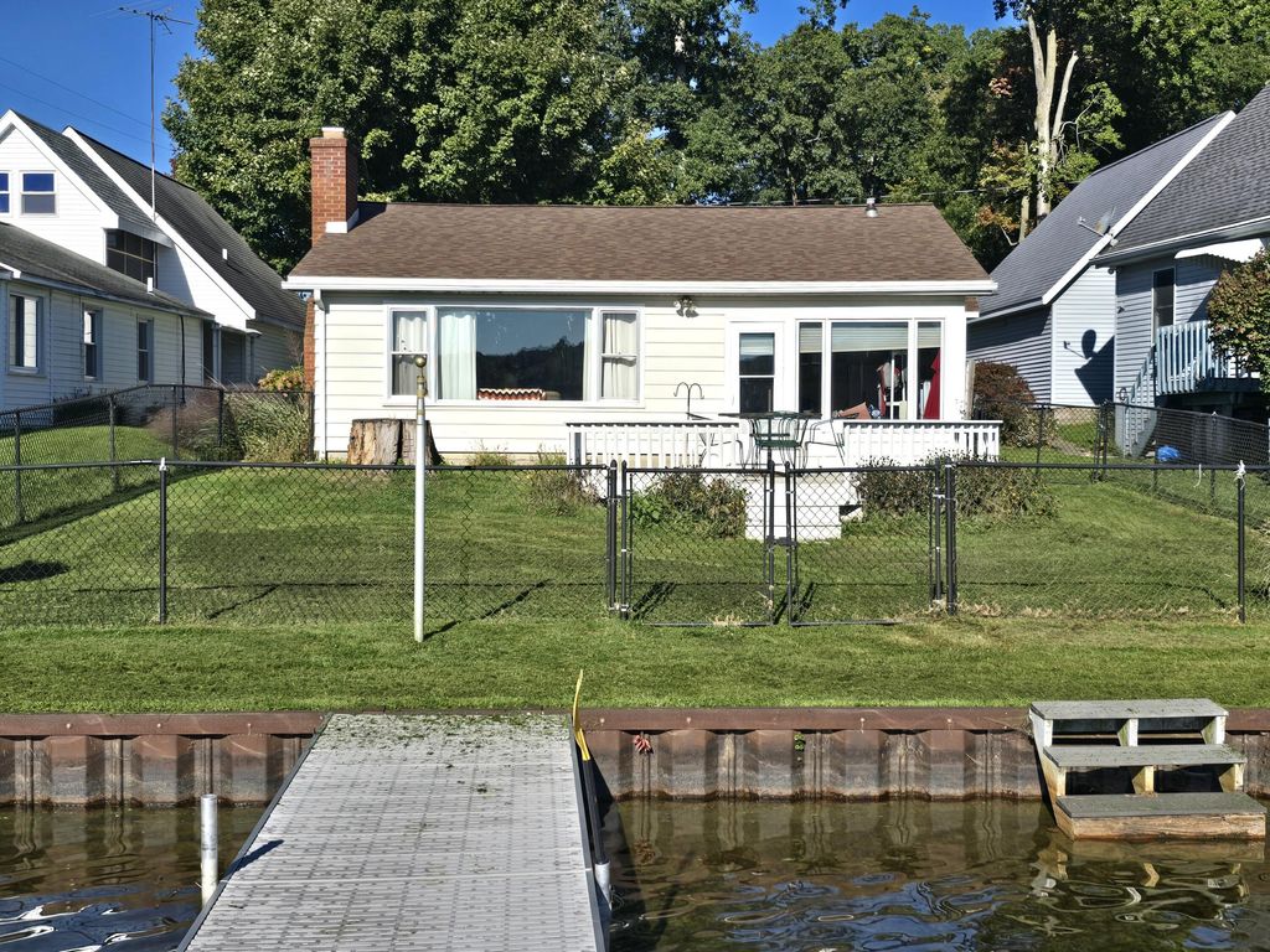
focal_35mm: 23
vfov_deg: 58.9
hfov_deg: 73.9
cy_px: 476
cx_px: 635
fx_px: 844
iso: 12
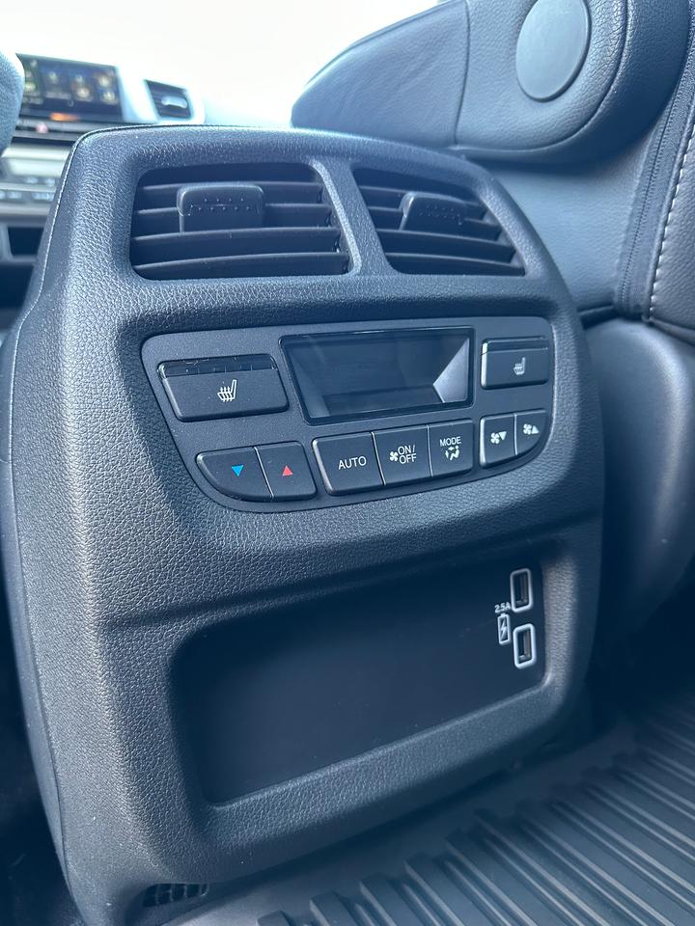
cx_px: 348
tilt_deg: -9.7
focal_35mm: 24
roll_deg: +2.9
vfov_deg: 71.6
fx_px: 642
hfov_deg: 56.8
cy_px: 463
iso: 400
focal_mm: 6.86
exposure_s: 1/60
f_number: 1.78
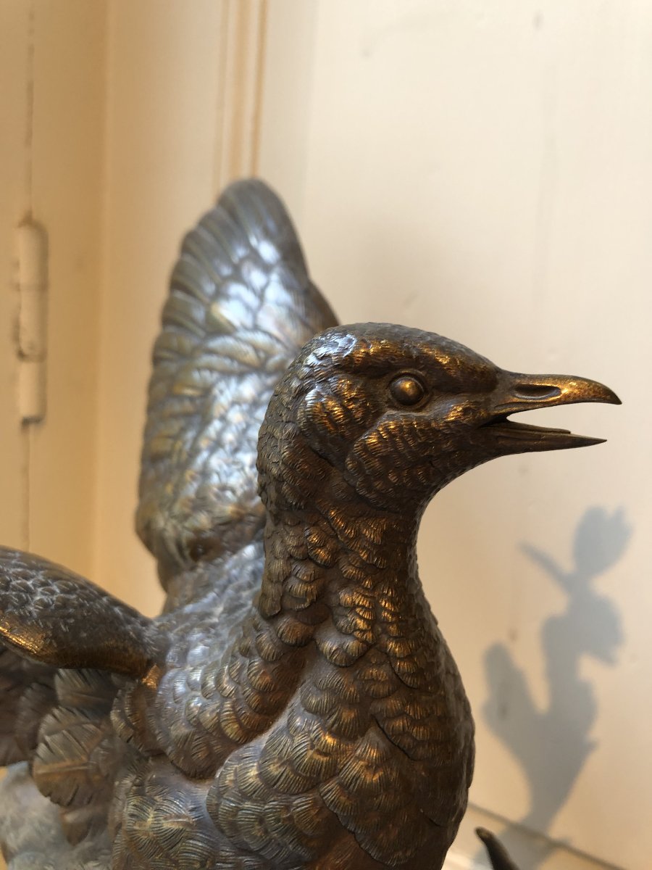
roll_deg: -4.3
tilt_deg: -9.8
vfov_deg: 63.4
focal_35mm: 28
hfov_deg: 49.7
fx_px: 703
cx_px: 326
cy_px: 435
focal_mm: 4
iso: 25
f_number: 1.8
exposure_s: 1/33
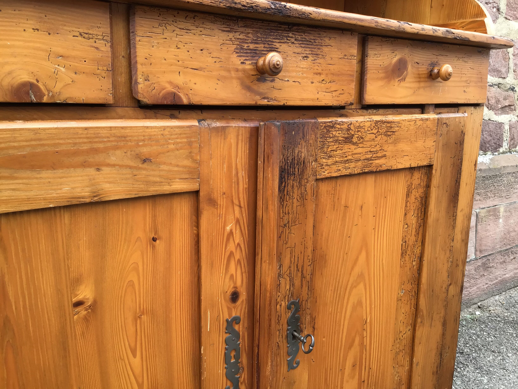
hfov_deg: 58.4
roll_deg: +0.2
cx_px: 259
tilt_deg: -9.5
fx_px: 464
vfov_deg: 45.4
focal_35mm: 31
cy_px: 194
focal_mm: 3.3
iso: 25
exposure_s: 1/100
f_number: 2.4
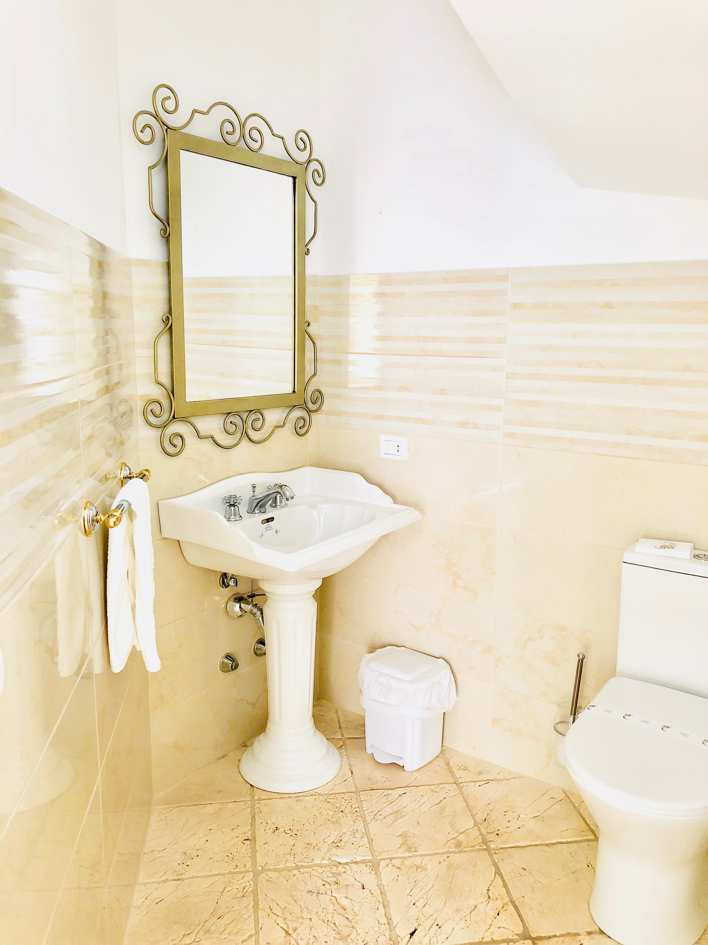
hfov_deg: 49.7
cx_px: 354
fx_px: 764
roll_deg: -1.0
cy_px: 472
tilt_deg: -10.9
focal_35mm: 28
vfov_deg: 63.4
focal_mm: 3.99
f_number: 1.8
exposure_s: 1/33
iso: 32
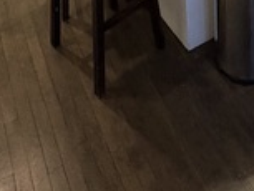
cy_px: -204
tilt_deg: -12.3
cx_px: 225
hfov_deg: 30.4
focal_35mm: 61
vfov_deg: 16.9
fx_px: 448
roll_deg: +0.8
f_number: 2.2
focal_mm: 2.22
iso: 640
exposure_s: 1/60
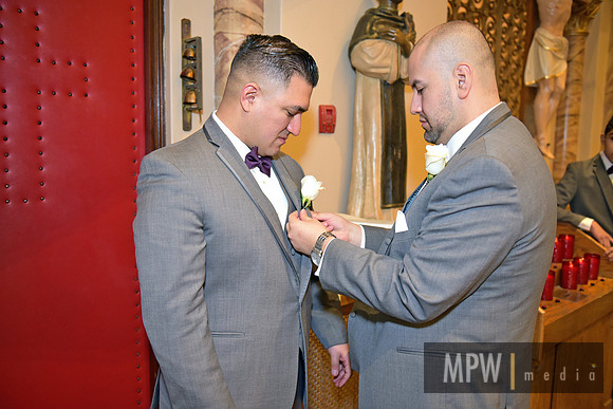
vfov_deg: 42.3
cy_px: 204
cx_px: 306
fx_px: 528
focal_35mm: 31
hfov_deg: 60.3
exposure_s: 1/125
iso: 2000
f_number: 2.8
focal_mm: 31
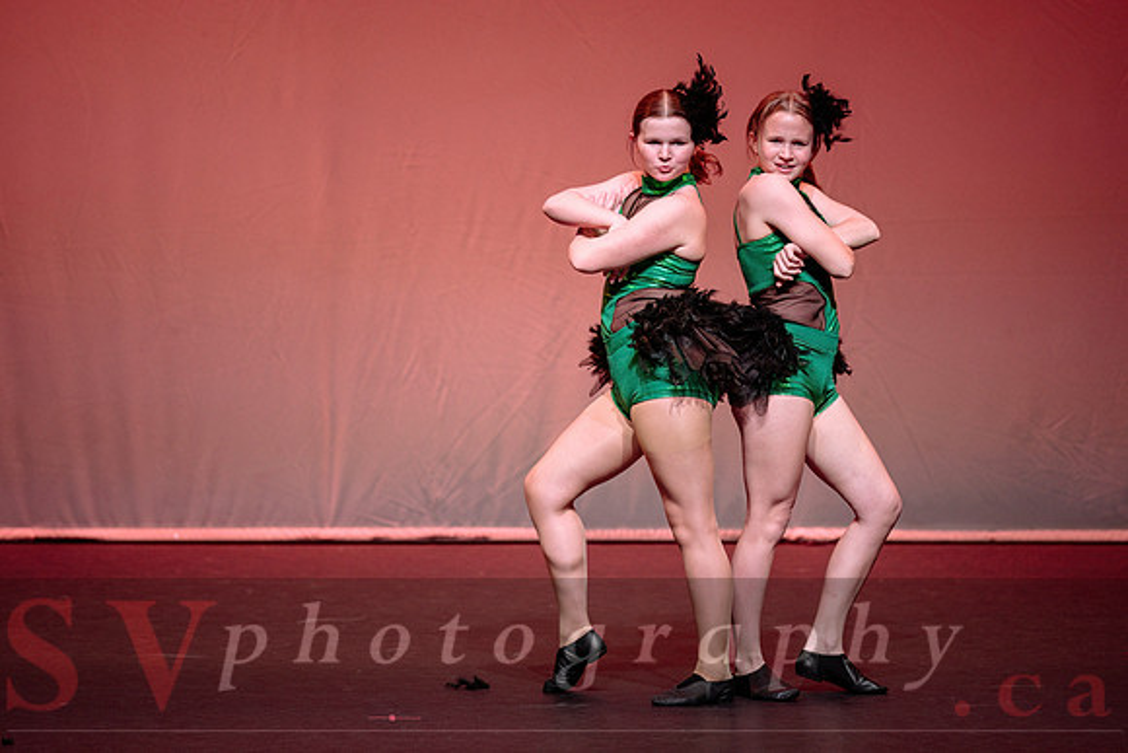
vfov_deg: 5.8
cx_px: 528
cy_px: 396
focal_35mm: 235
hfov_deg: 8.7
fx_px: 7375
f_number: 2.8
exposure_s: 1/500
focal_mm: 200
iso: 1250
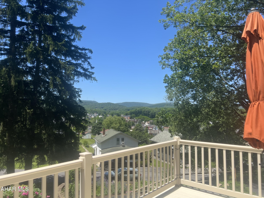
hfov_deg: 67.3
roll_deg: -1.1
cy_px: 99
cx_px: 132
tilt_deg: +2.9
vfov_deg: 53.1
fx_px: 198
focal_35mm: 26
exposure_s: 1/2915
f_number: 1.5
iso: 50
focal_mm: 5.7
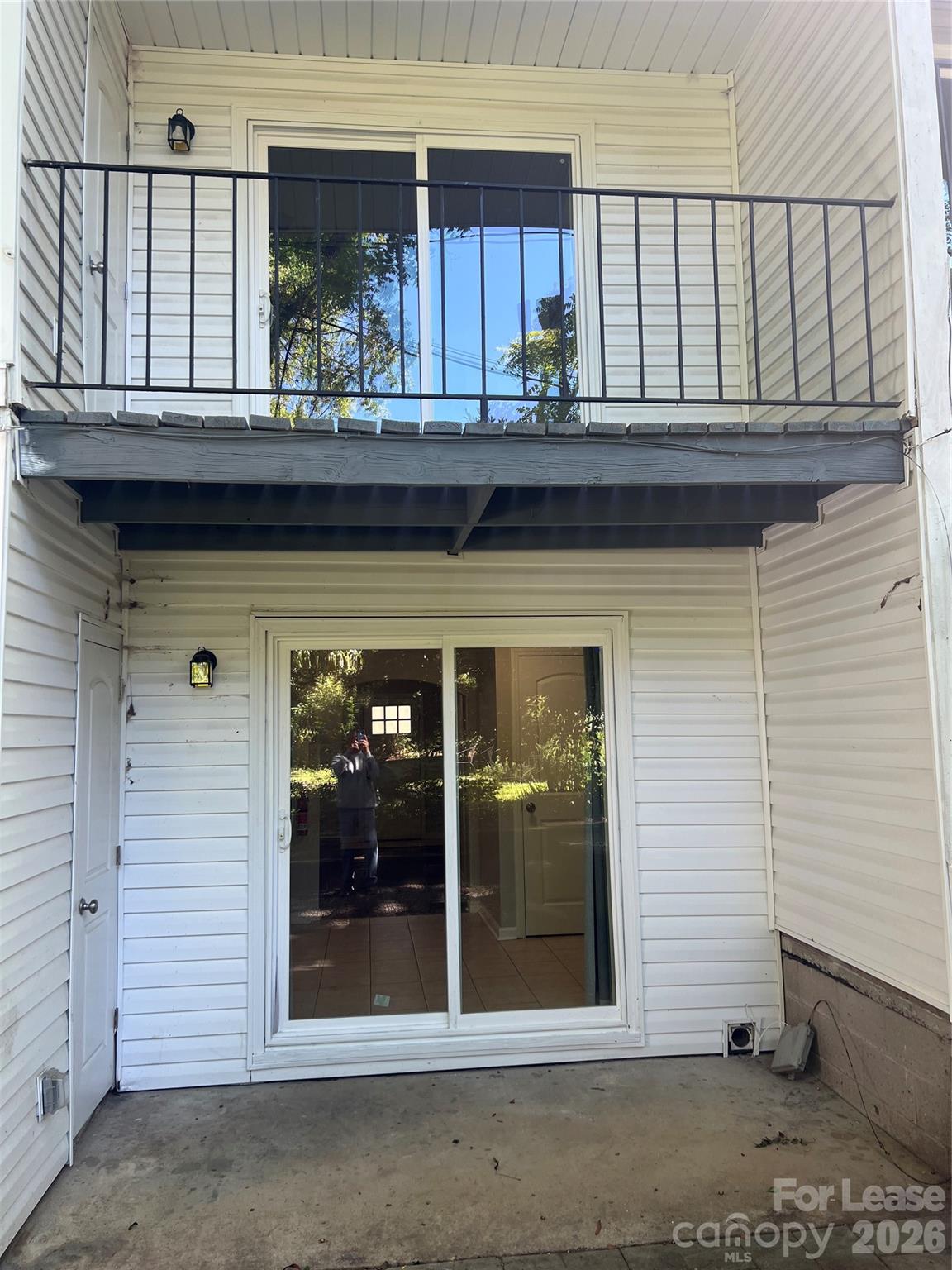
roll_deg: +0.2
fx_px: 953
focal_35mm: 26
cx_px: 476
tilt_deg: +5.8
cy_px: 635
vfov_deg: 67.3
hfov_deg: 53.1
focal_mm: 5.7
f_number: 1.5
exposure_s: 1/121
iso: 40
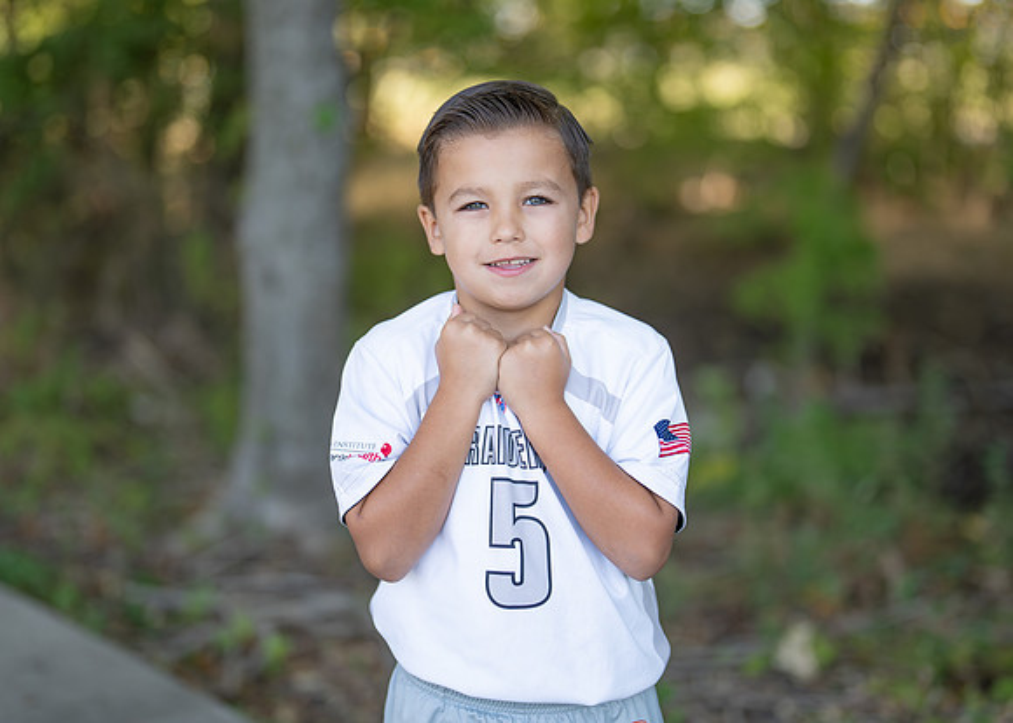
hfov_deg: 29.1
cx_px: 524
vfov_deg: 21.0
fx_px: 1955
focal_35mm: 68
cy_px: 343
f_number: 1.2
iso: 200
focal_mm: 50
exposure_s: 1/1600
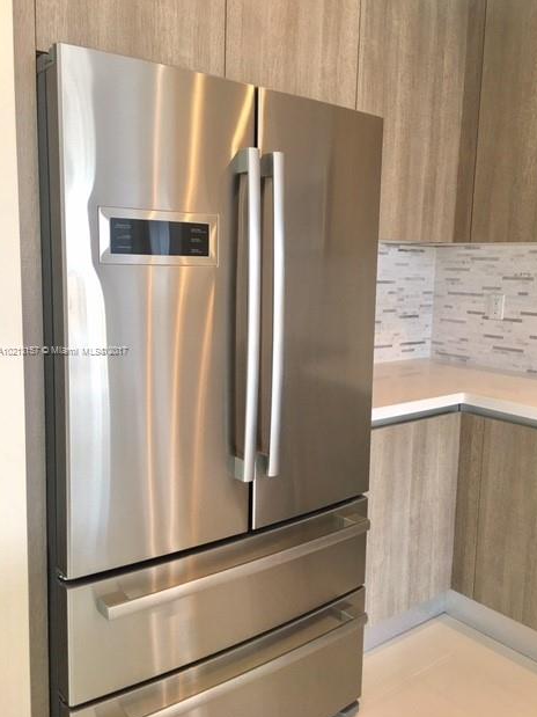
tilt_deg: -6.5
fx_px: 621
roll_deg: -0.9
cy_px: 351
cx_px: 272
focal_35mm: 30
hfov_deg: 46.8
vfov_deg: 60.0
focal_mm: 4.15
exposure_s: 1/30
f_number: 2.2
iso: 40
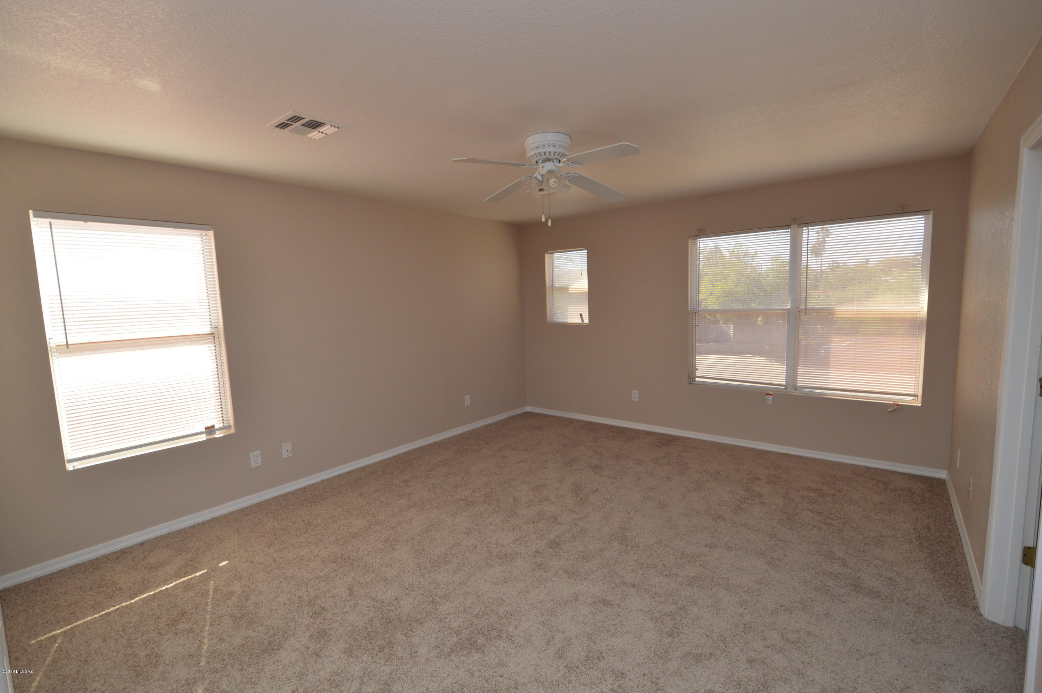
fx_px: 434
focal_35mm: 15
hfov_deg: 100.4
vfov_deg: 77.2
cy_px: 346
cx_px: 521
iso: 400
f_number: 5
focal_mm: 10
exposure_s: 1/100
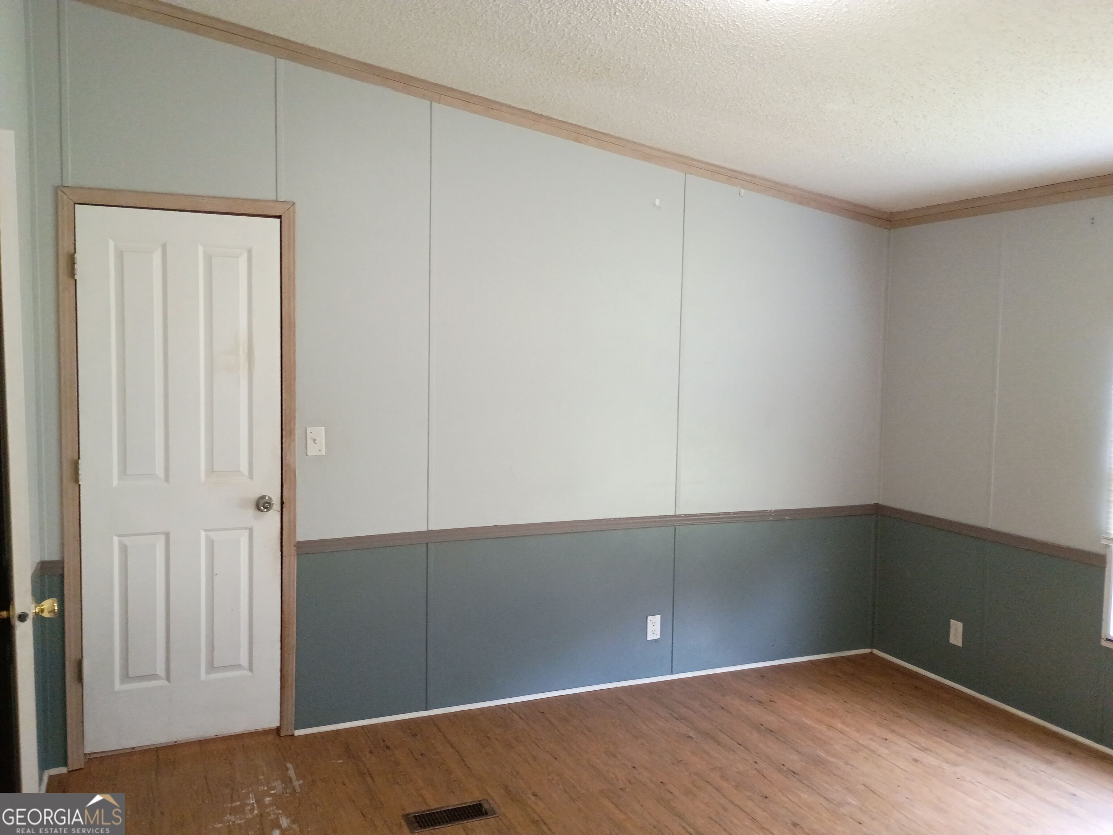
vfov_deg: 48.2
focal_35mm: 29
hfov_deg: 61.7
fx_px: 932
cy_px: 418
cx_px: 556
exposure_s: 1/40
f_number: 1.8
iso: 658
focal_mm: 4.27
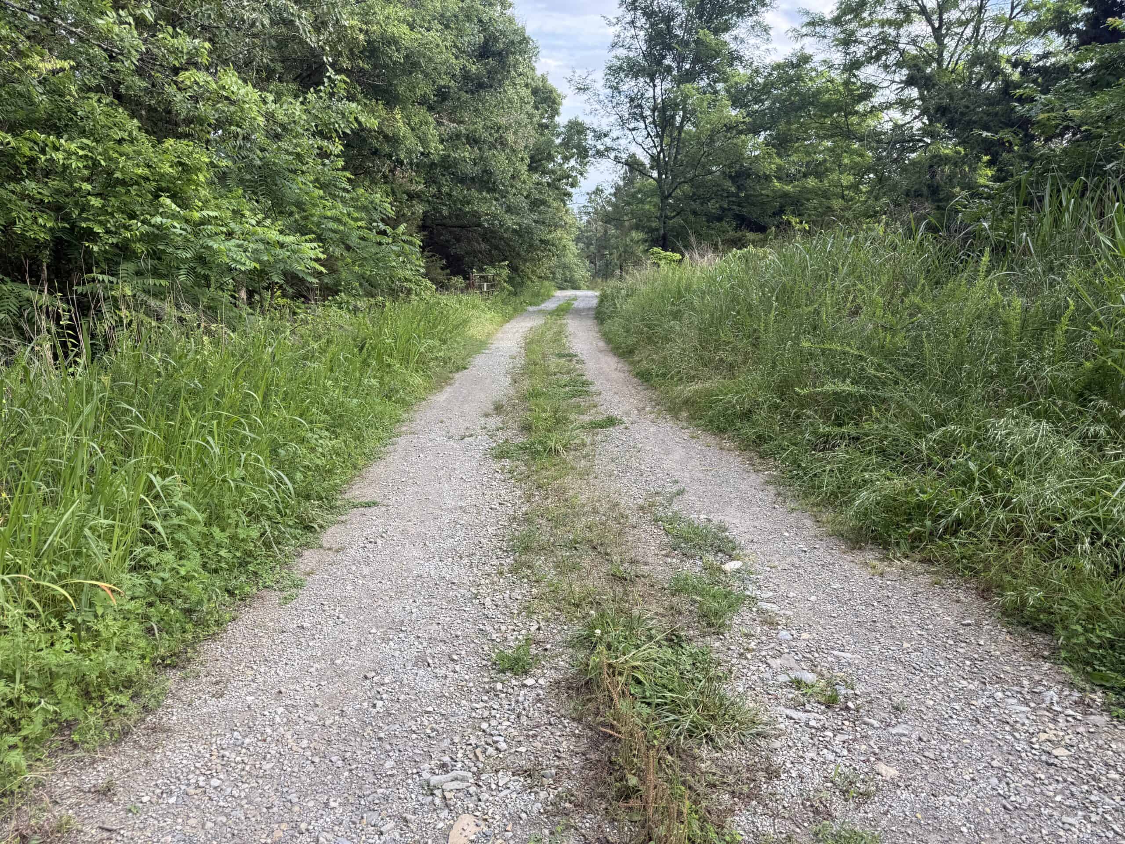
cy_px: 422
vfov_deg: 56.8
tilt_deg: -12.2
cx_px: 562
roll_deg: +2.7
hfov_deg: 71.6
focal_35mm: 24
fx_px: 780
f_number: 1.78
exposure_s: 1/412
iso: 80
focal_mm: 6.76
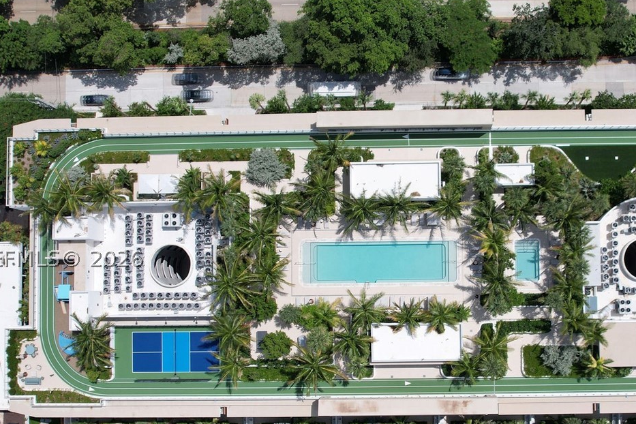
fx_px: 707
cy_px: 257
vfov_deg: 33.3
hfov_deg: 47.9
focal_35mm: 40
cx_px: 411
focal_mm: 8.4
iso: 100
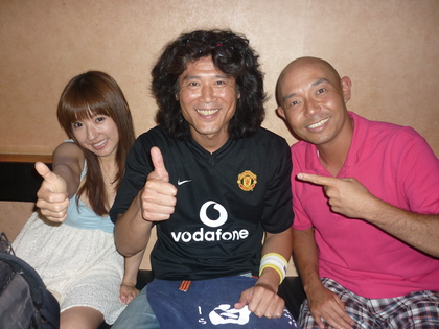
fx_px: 419
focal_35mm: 33
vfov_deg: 42.9
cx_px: 220
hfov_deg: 55.4
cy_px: 164
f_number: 2.8
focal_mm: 5.5
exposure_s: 1/30
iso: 100
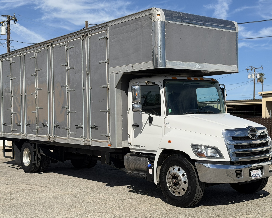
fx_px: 411
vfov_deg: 29.7
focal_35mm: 51
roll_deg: -0.4
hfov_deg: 36.7
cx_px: 135
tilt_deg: +1.8
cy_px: 107
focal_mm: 6.76
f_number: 1.78
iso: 64
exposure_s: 1/13333
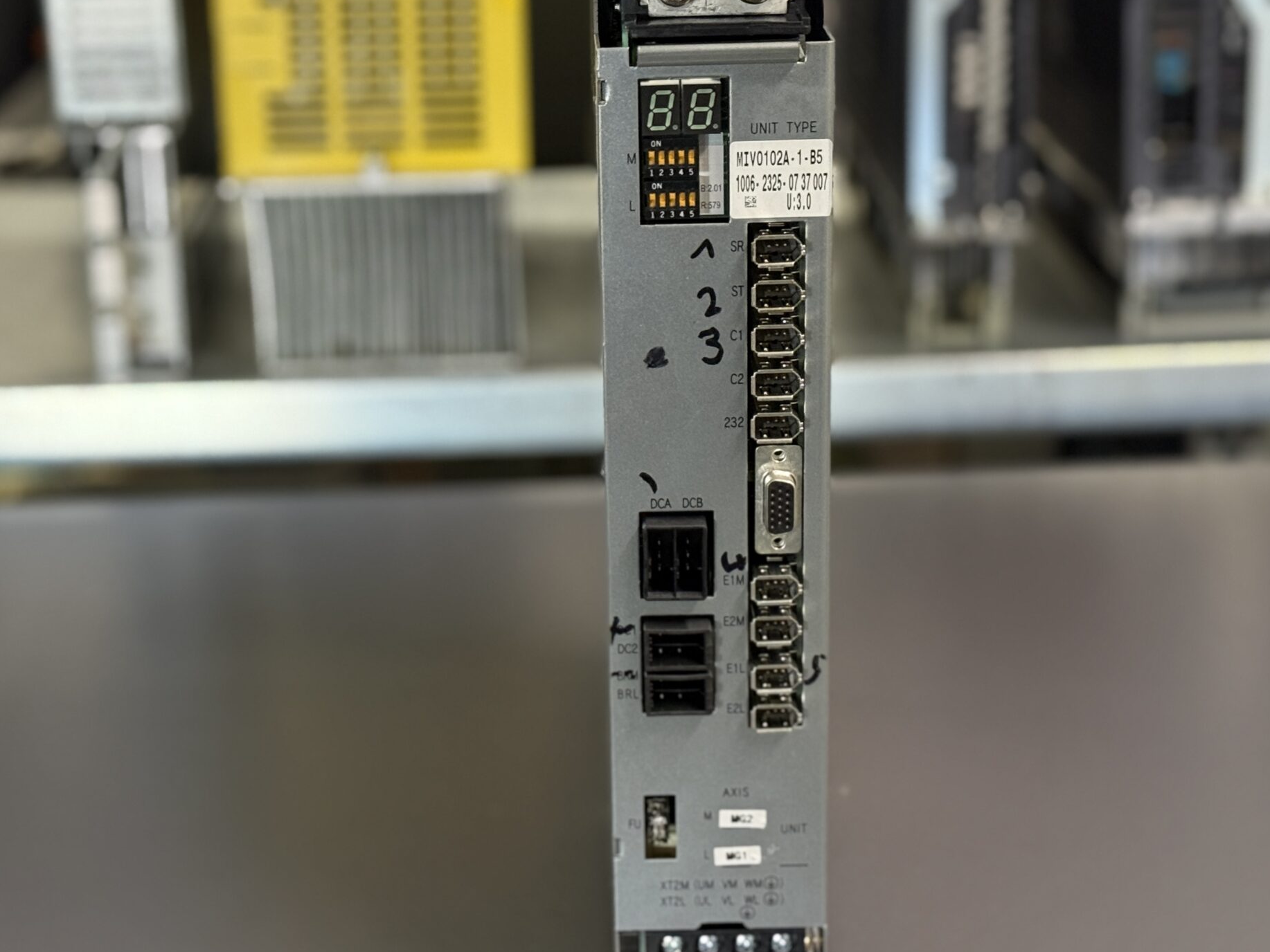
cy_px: 402
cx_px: 564
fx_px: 2458
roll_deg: +1.5
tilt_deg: -19.0
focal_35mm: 67
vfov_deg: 21.9
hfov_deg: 28.9
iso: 200
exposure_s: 1/50
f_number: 1.78
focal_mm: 6.76
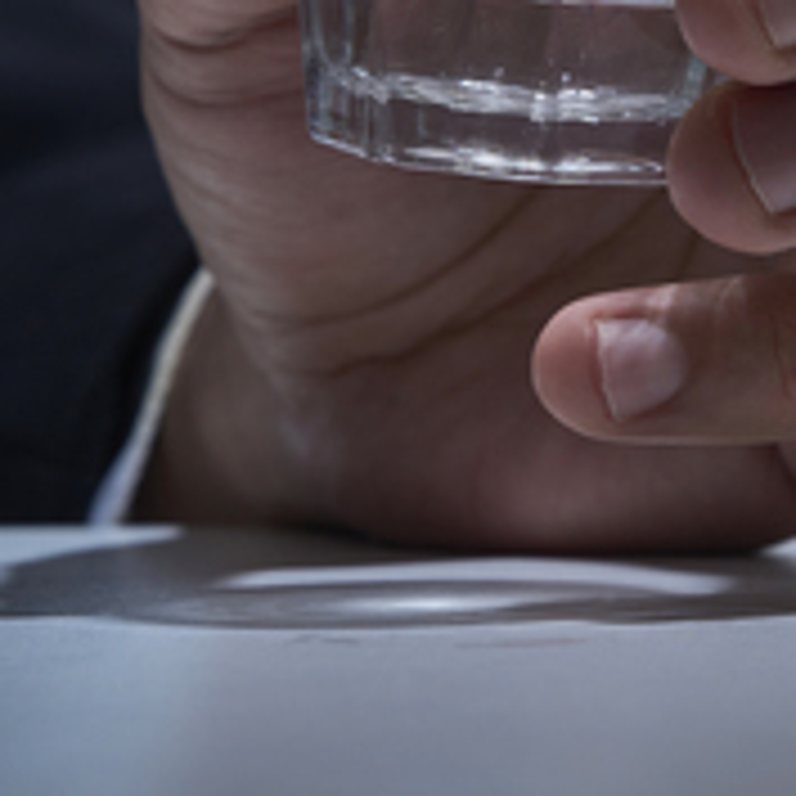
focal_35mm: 206
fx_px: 5359
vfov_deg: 8.5
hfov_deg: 8.2
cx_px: 1459
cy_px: 88
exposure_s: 1/125
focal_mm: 59
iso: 80
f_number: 8
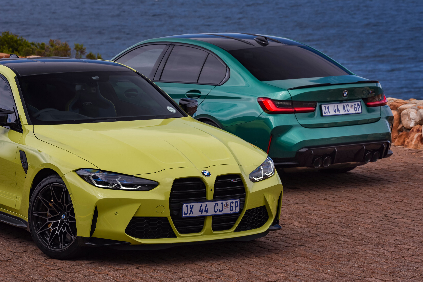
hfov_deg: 11.7
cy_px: 141
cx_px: 212
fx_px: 2057
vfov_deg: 7.9
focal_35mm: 175
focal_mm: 175
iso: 200
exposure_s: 1/200
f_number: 10
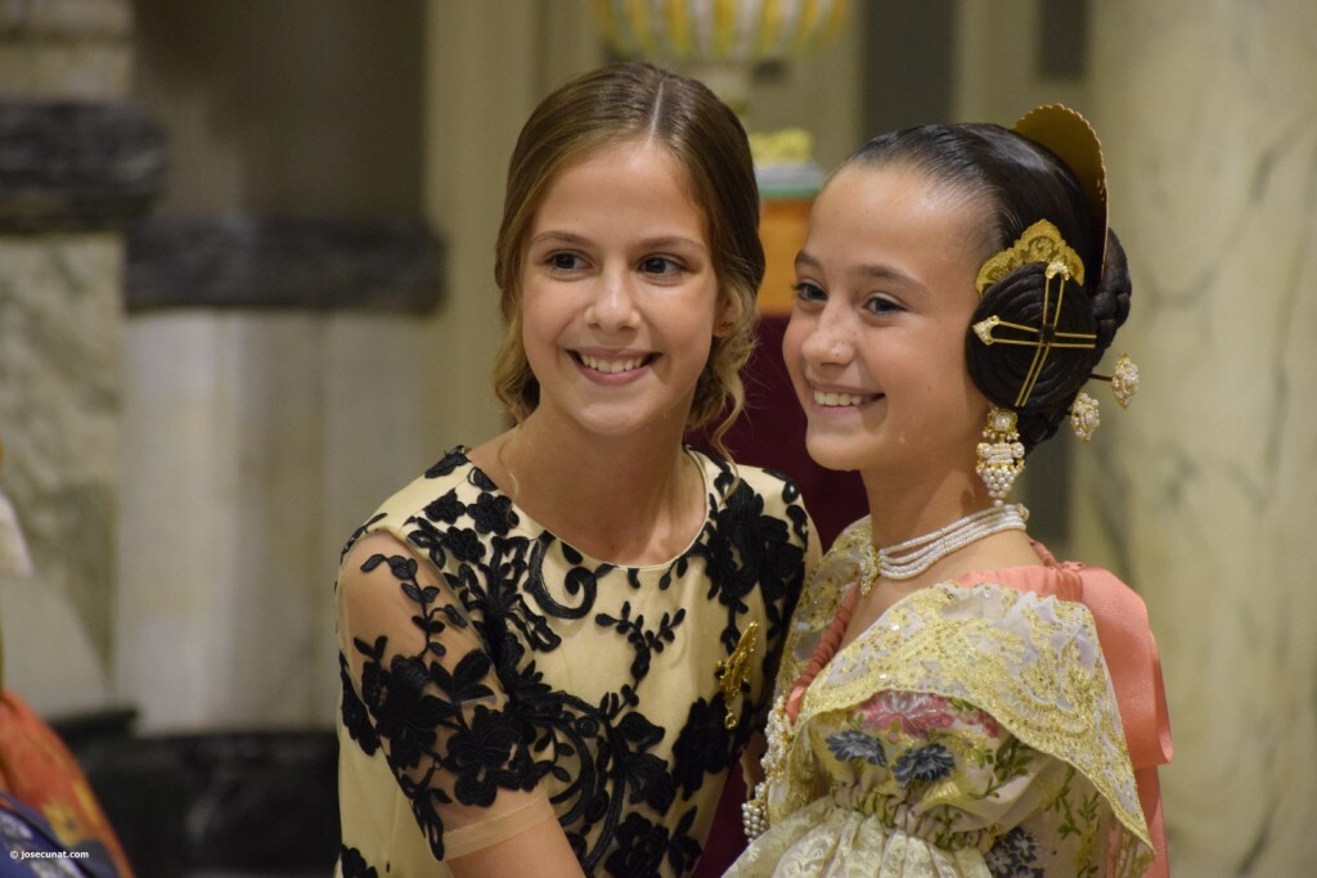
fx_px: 7683
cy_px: 439
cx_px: 658
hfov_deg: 9.8
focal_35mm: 210
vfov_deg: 6.5
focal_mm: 140
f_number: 5.6
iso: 3200
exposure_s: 1/80
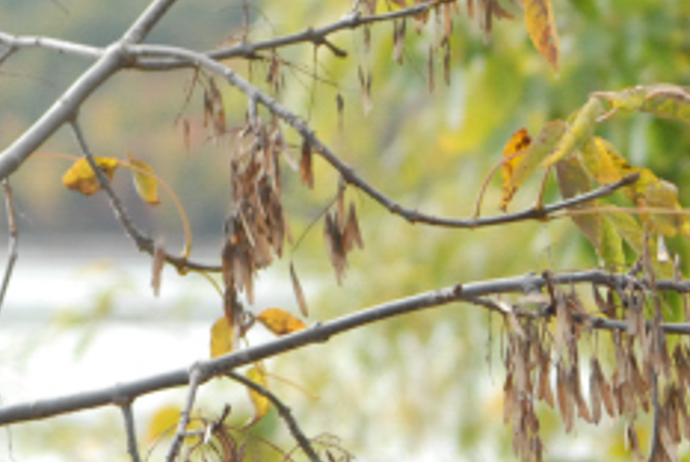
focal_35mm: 525
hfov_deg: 3.9
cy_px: 41
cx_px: -198
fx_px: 10075
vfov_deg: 2.6
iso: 800
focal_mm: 102
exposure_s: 1/500
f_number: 11
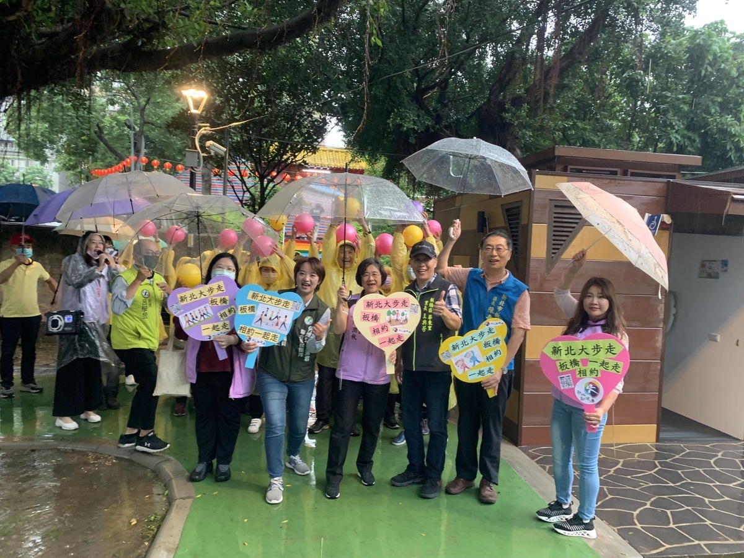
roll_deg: -0.1
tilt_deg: -2.8
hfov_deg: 67.3
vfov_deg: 53.1
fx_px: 559
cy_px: 279
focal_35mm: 26
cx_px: 372
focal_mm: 4.25
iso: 250
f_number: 1.8
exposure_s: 1/60
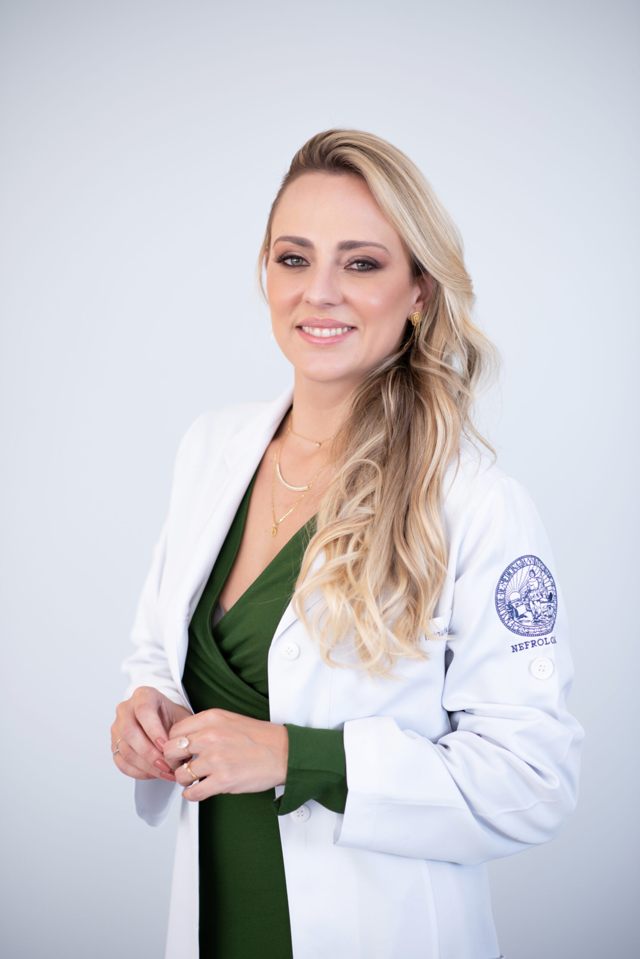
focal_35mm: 85
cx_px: 320
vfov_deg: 23.9
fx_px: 2264
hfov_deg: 16.1
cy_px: 480
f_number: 2.2
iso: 200
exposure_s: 1/200
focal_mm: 85
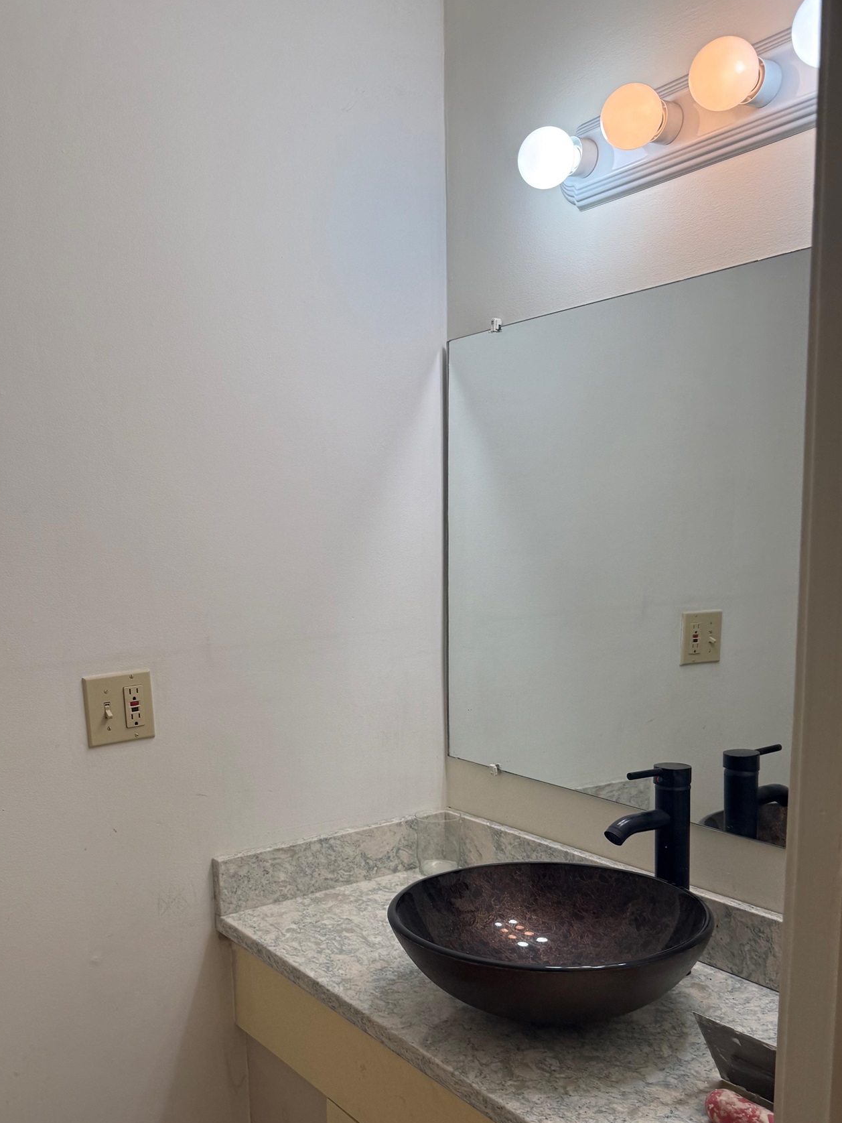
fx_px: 1070
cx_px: 283
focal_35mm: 33
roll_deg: +3.8
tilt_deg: -9.1
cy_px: 724
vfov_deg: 54.5
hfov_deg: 42.4
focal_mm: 6.76
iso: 80
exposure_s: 1/133
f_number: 1.78
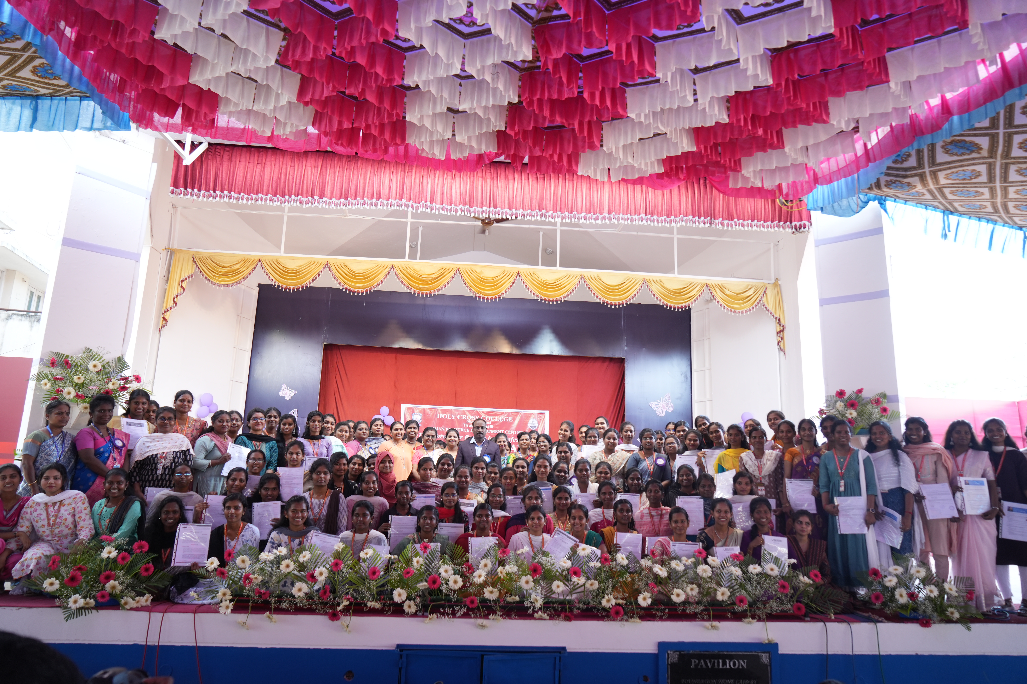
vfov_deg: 53.1
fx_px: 685
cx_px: 514
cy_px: 342
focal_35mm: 24
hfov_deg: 73.7
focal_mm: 24
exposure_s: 1/125
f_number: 4
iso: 500
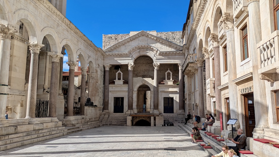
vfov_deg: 41.5
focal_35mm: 28
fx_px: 207
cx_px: 139
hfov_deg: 67.9
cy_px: 79
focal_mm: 5.43
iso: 44
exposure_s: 1/2632
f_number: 1.89
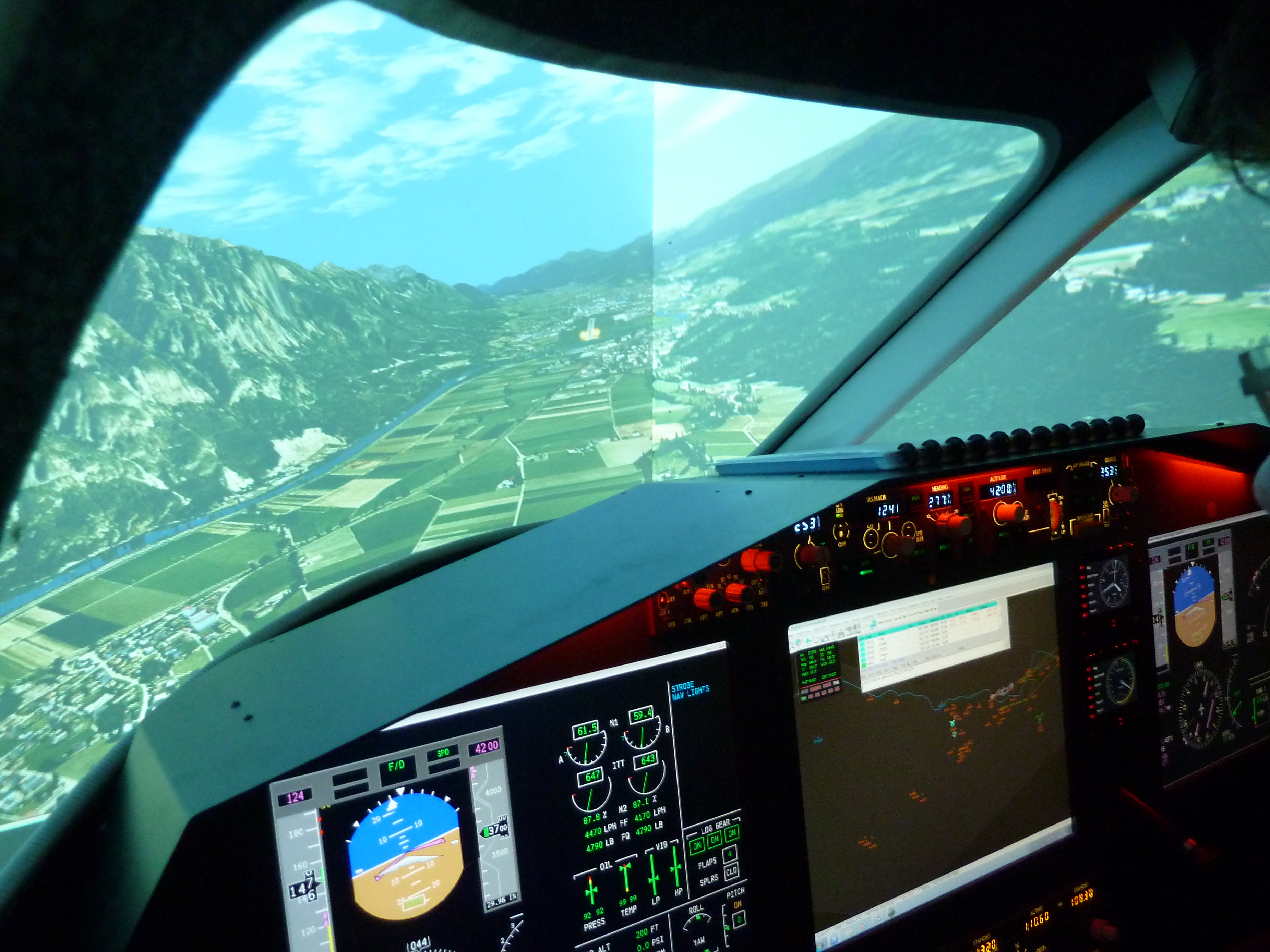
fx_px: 991
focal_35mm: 27
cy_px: 500
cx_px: 657
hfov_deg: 65.3
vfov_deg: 51.3
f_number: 3.3
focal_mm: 4.1
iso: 400
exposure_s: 1/20
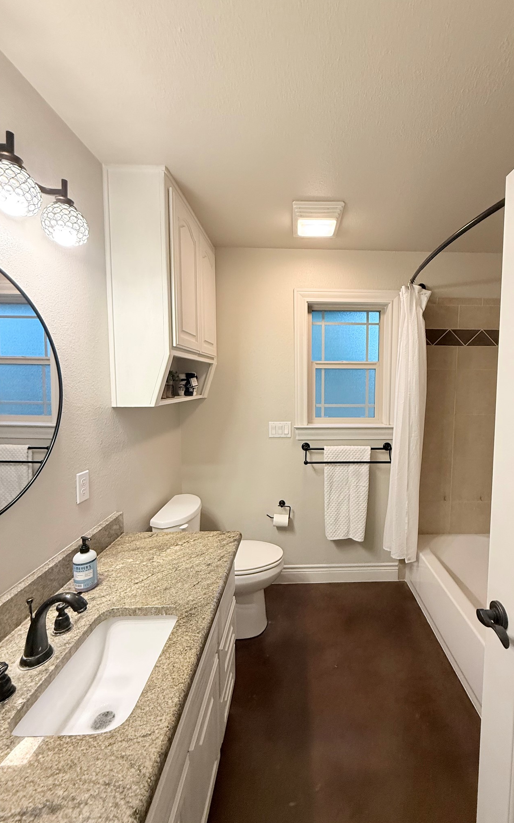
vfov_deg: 101.5
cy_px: 412
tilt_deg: -4.9
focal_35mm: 15
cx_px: 309
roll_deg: -0.2
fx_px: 336
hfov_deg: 73.9
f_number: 2.2
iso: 250
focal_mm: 2.22
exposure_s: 1/60
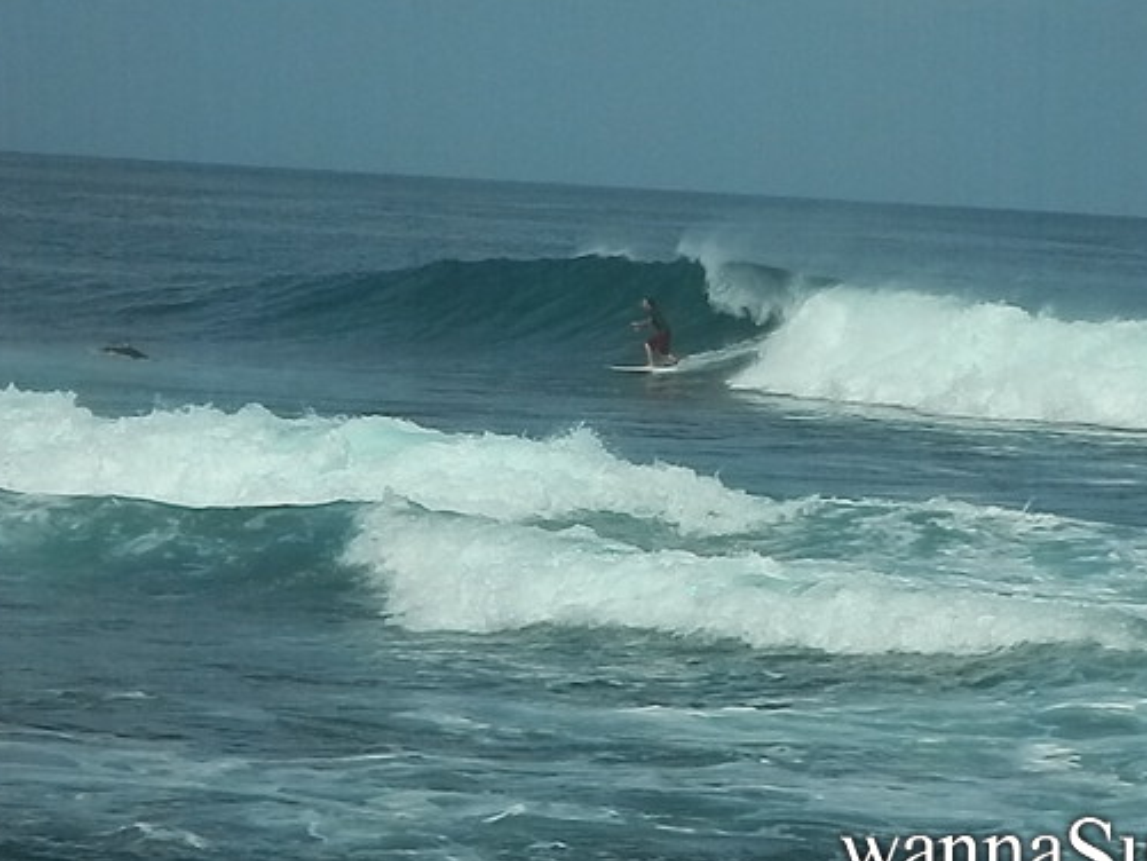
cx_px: 612
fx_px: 6430
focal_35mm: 194
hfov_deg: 10.2
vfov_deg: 7.7
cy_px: 430
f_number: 14.5
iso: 400
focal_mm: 31.8
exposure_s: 1/640
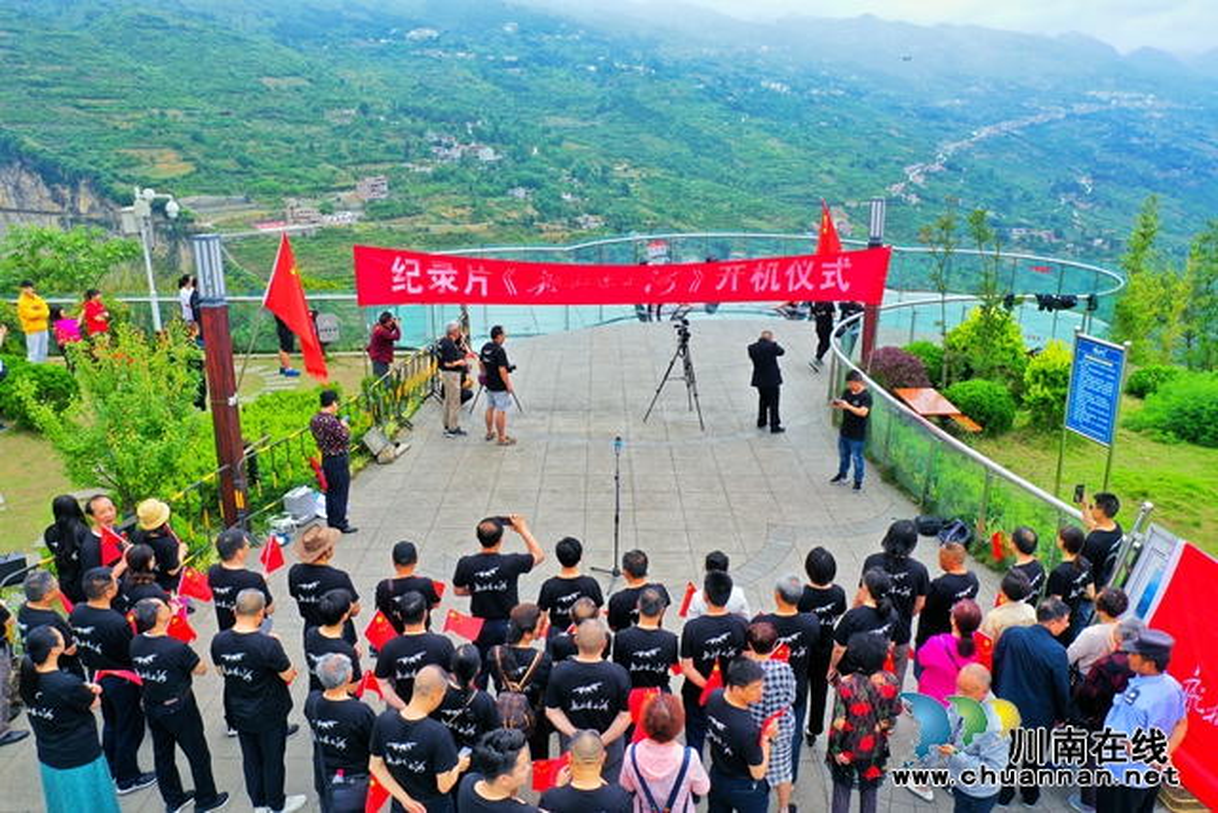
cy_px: 406
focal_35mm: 28
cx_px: 609
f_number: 4.5
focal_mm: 10.26
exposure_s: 1/160
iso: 100
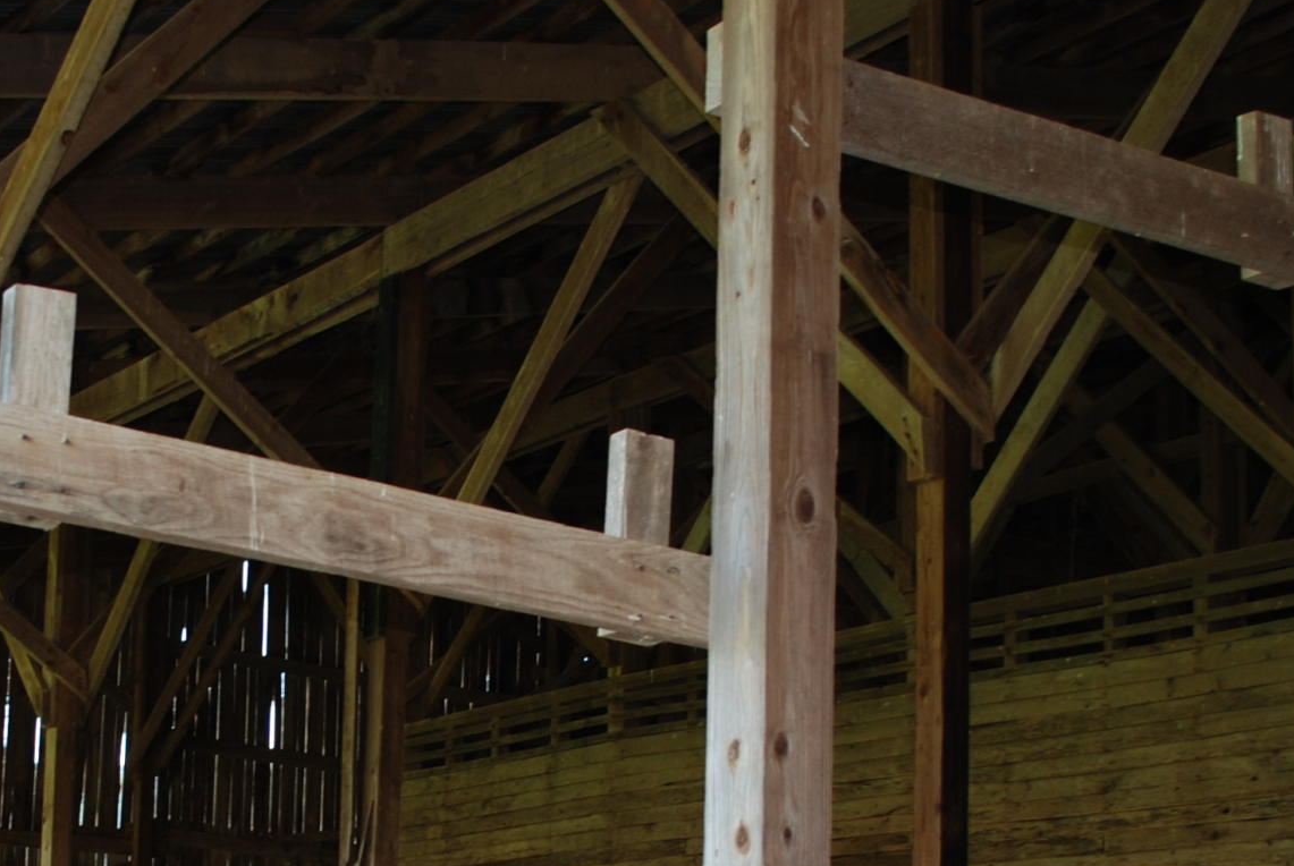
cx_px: 320
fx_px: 2555
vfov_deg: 18.9
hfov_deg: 28.0
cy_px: 781
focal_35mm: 71
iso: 100
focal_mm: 18
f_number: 3.5
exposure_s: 1/60
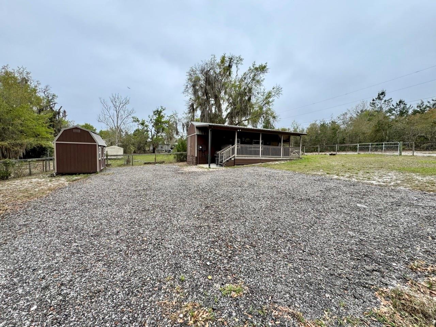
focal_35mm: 14
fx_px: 176
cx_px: 218
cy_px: 164
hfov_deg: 102.1
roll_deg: -2.3
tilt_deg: -4.0
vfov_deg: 85.7
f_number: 2.2
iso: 40
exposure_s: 1/587
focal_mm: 2.22
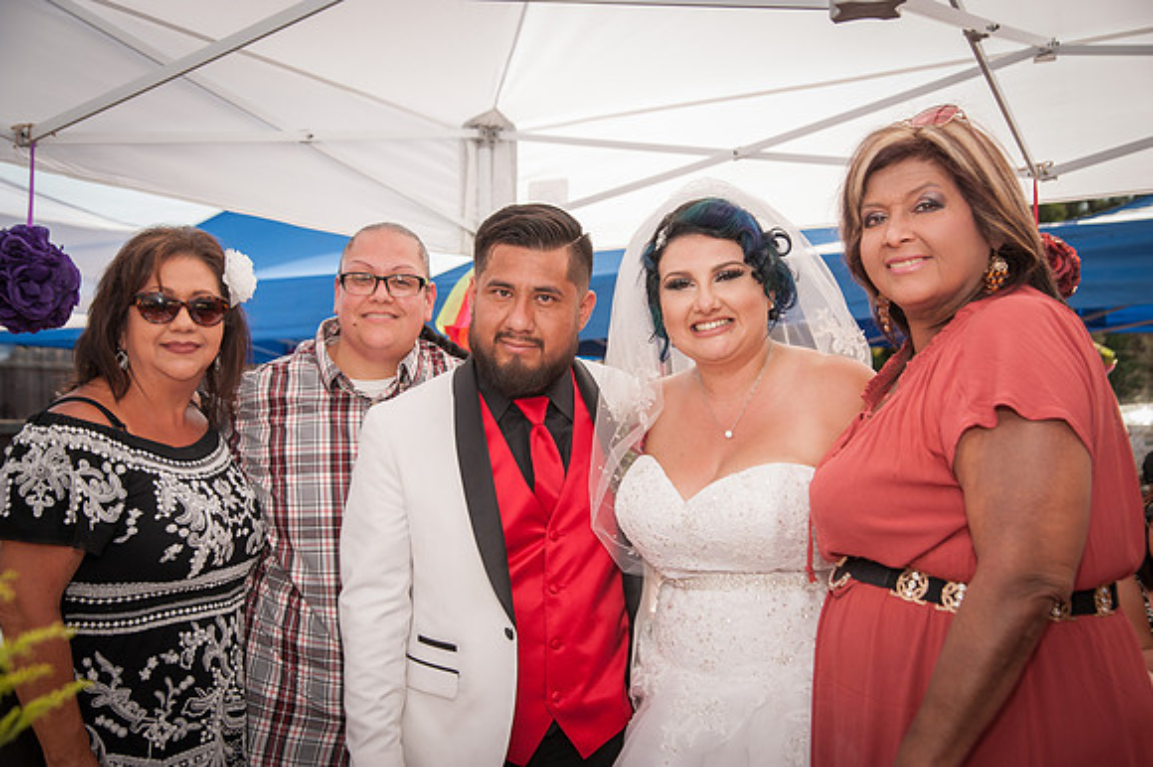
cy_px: 384
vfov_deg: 35.0
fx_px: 1217
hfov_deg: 50.7
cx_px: 576
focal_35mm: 38
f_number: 5
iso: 200
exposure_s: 1/1000
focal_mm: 38
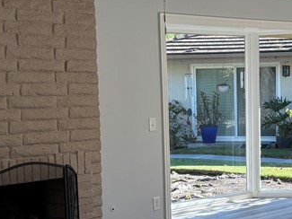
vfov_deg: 18.0
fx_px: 692
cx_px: 236
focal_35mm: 82
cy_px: 138
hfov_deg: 23.5
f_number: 1.6
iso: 50
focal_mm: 5.96
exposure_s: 1/464
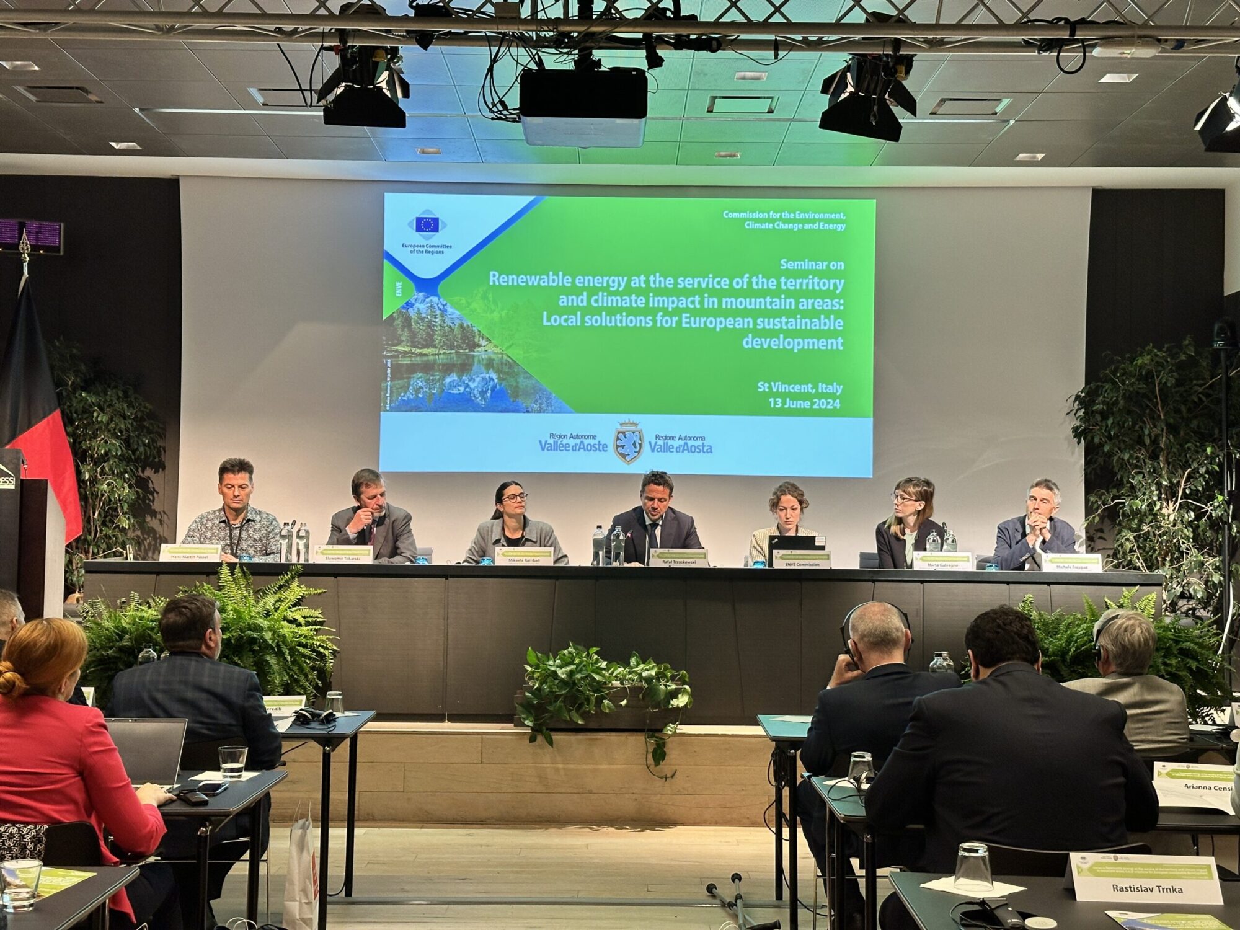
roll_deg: -0.1
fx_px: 1719
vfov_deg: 30.3
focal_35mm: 48
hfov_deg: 39.7
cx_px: 620
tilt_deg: +1.5
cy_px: 465
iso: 100
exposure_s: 1/60
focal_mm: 6.86
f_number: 1.78
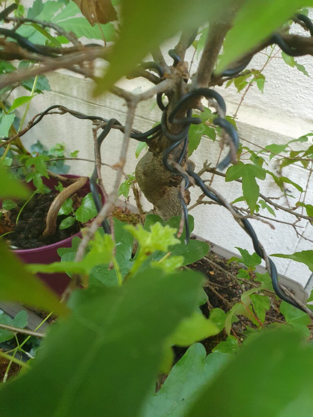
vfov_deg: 67.3
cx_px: 156
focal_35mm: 26
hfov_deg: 53.1
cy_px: 208
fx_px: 313
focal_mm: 4.32
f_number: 2.4
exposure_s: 1/100
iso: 250
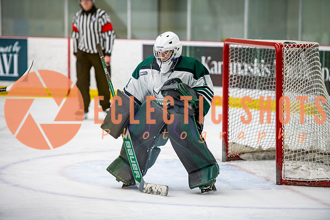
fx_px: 1467
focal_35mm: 160
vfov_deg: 8.6
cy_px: 110
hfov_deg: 12.8
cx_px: 165
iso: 2000
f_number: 3.2
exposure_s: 1/640
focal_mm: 160
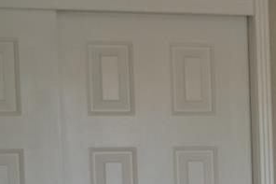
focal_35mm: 137
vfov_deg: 9.7
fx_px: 1050
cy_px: 287
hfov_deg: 13.8
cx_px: 444
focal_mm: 18
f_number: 3.5
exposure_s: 1/50
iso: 100
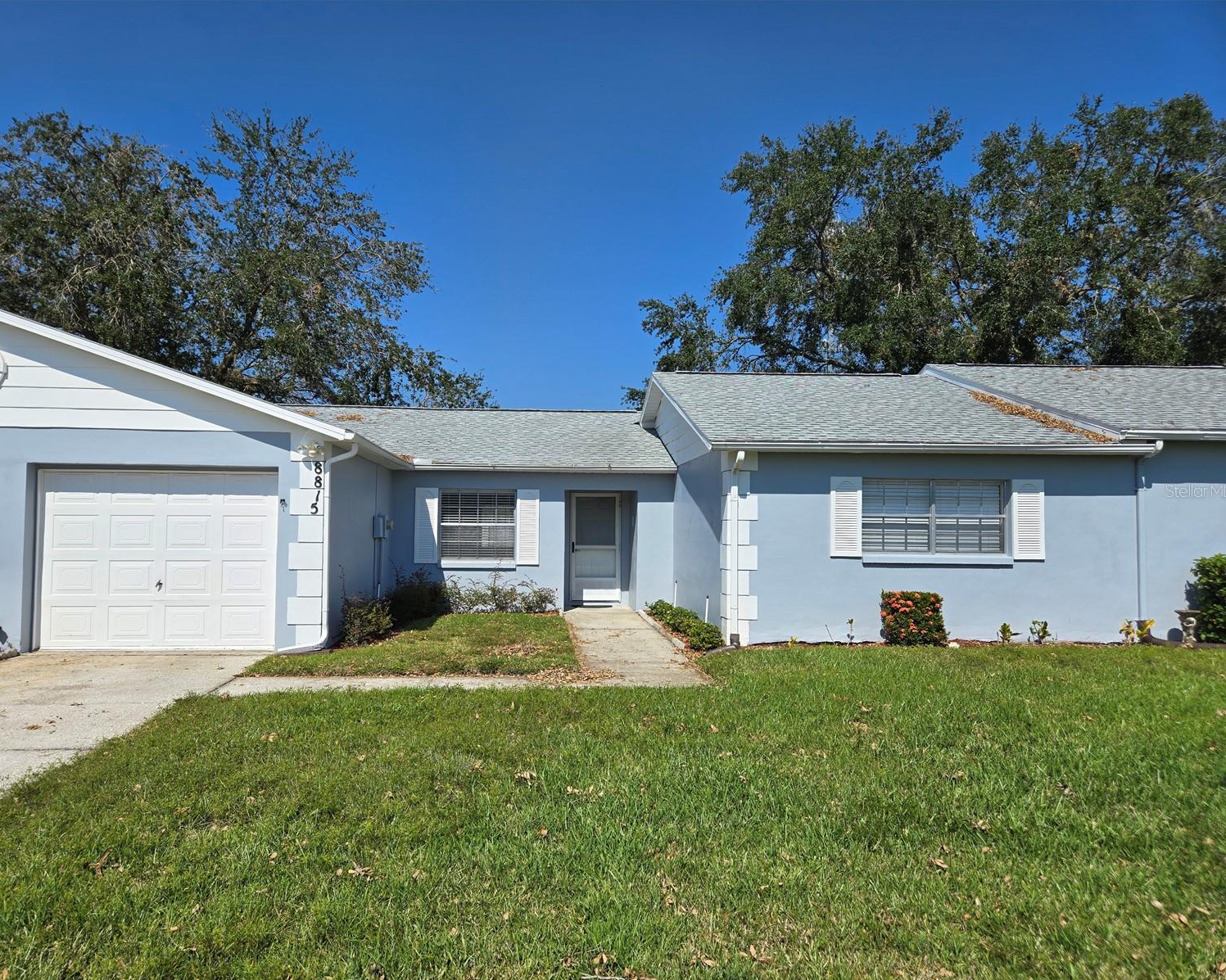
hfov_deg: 70.3
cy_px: 490
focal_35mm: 24
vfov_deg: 58.8
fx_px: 871
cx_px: 587
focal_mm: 5.4
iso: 25
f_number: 1.8
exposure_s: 1/2953
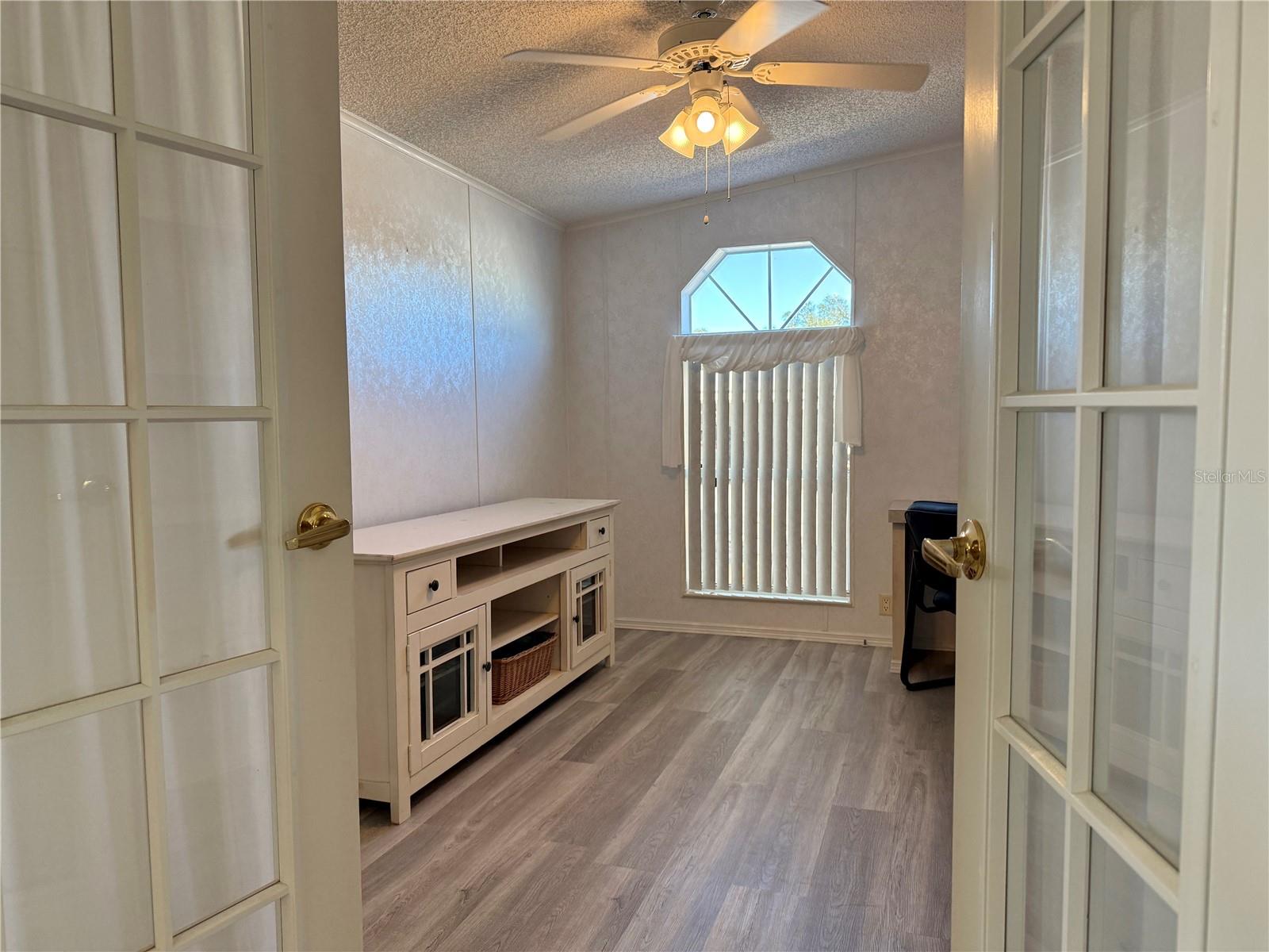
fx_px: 880
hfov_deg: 71.6
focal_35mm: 24
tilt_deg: -3.4
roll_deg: +0.5
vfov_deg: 56.8
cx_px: 634
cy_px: 476
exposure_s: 1/185
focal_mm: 6.76
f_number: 1.78
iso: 200
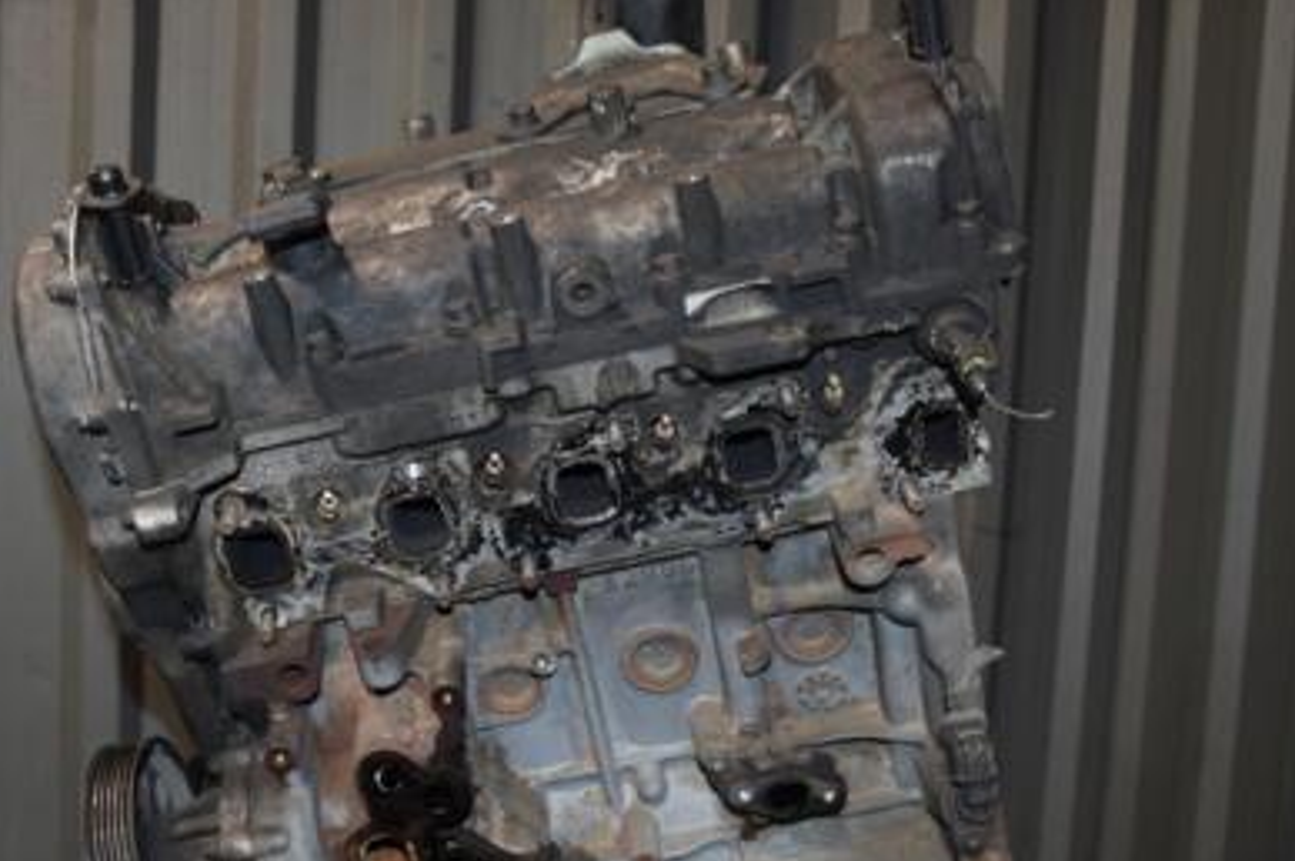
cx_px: 464
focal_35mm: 49
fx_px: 1753
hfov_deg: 40.2
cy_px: 601
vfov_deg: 27.4
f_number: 5
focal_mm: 21
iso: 800
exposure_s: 1/60
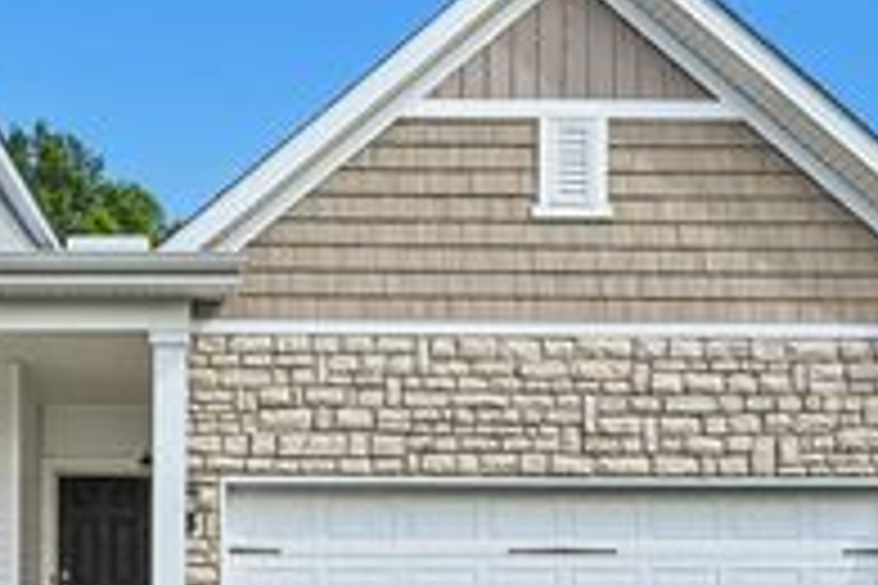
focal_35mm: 42
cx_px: 194
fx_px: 1031
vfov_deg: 30.5
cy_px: 506
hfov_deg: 44.2
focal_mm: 16.5
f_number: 4.8
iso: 400
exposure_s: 1/1500
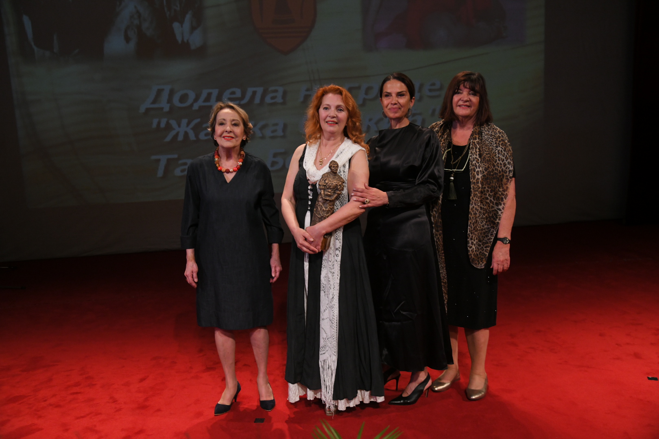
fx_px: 696
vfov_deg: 35.1
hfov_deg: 50.7
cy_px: 220
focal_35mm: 38
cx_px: 330
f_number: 4
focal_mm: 38
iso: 2000
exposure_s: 1/200
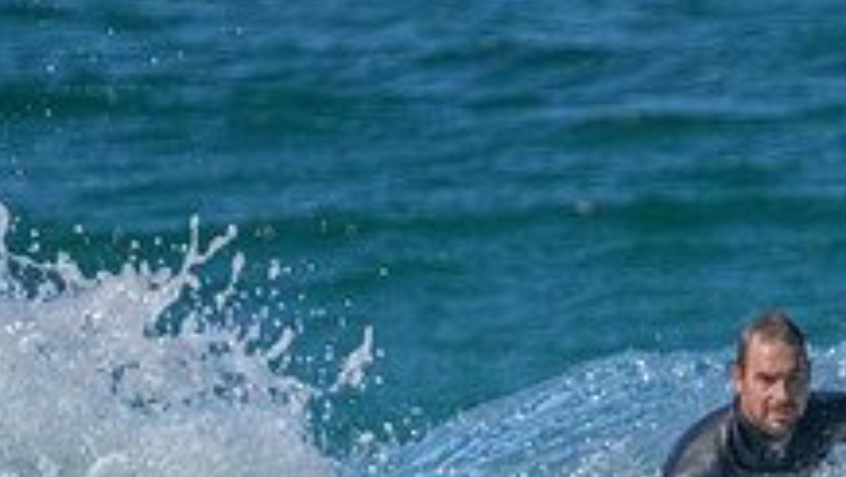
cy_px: 887
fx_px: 47794
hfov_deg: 1.0
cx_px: 807
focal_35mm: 2129
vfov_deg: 0.6
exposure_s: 1/2000
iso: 2000
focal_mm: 630
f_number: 11
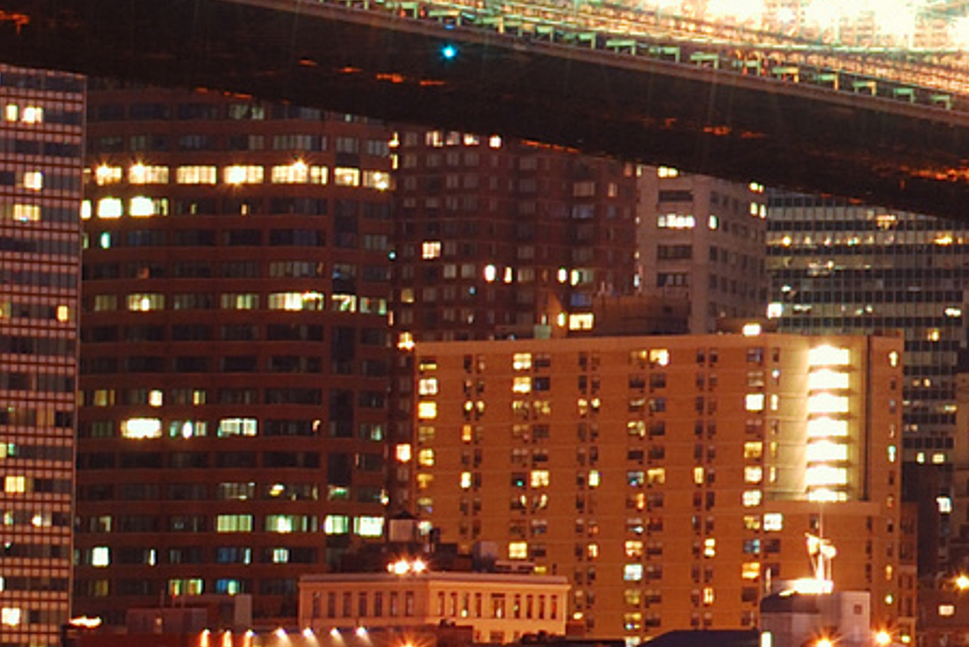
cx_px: 2328
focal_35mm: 393
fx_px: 10585
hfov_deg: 5.1
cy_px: -311
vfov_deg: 3.5
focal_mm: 50
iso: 100
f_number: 8
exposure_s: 30
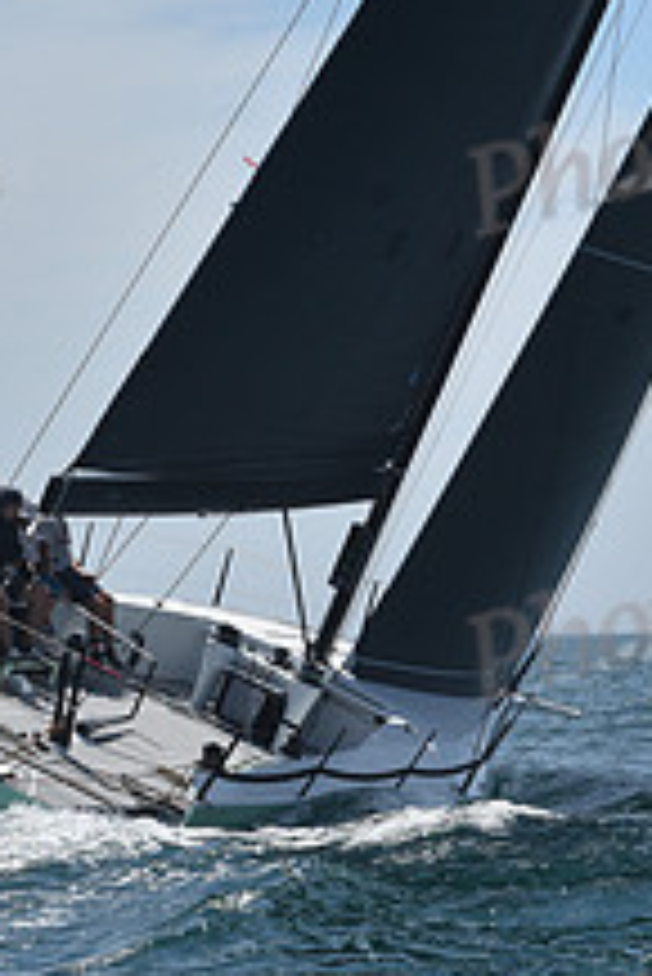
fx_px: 5072
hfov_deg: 7.4
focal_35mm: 187
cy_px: 418
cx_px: 236
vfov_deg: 11.0
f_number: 11
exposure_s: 1/800
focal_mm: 70
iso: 250
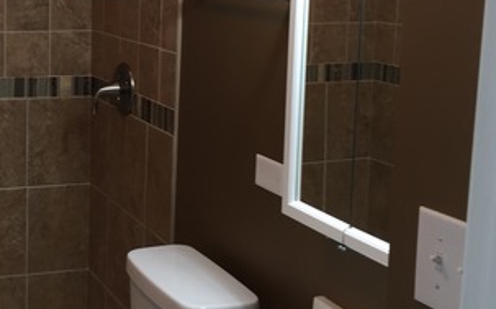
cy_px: 87
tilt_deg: -9.3
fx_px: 878
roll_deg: -0.8
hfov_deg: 30.2
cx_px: 49
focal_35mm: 65
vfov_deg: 19.9
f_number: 2.2
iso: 50
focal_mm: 4.15
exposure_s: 1/33
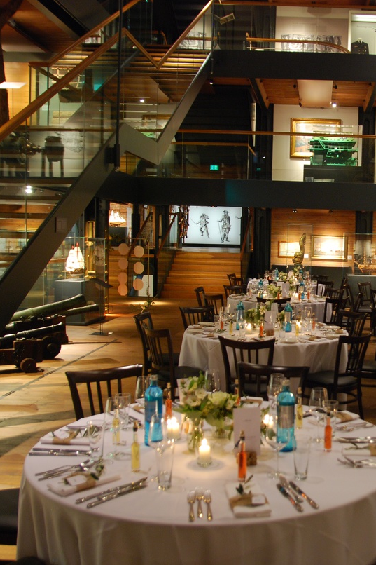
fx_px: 607
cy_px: 286
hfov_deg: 32.7
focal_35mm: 39
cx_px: 335
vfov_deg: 49.8
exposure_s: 1/8
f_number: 2.8
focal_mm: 17
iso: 400
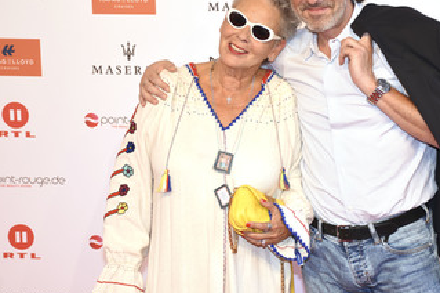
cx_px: 282
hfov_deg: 19.3
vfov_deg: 12.9
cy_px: 117
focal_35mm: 106
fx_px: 1294
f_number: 5.6
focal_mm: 50
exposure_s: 1/160
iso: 400
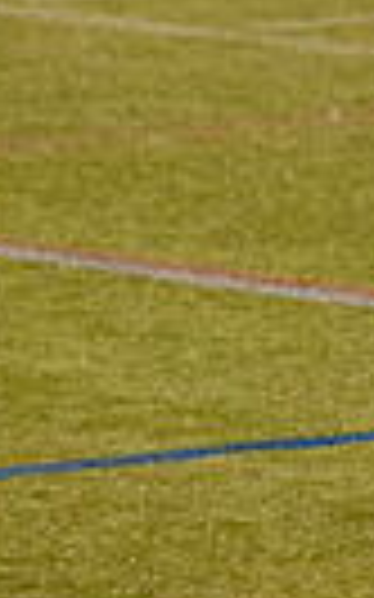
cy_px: -158
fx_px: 15706
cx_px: 1139
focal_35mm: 962
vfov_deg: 2.2
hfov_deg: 1.4
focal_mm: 200
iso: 2500
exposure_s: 1/500
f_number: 2.8
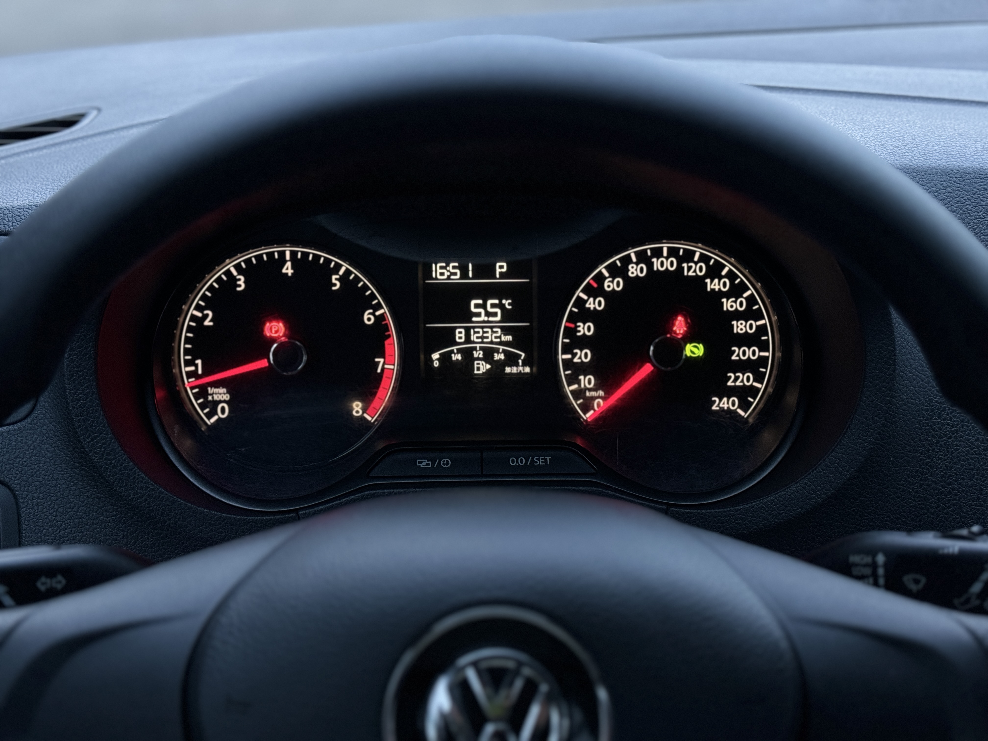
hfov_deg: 39.7
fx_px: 1370
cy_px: 370
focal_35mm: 48
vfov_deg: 30.3
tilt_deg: -25.4
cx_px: 494
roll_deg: -0.3
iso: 500
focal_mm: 6.86
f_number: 1.78
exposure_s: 1/40
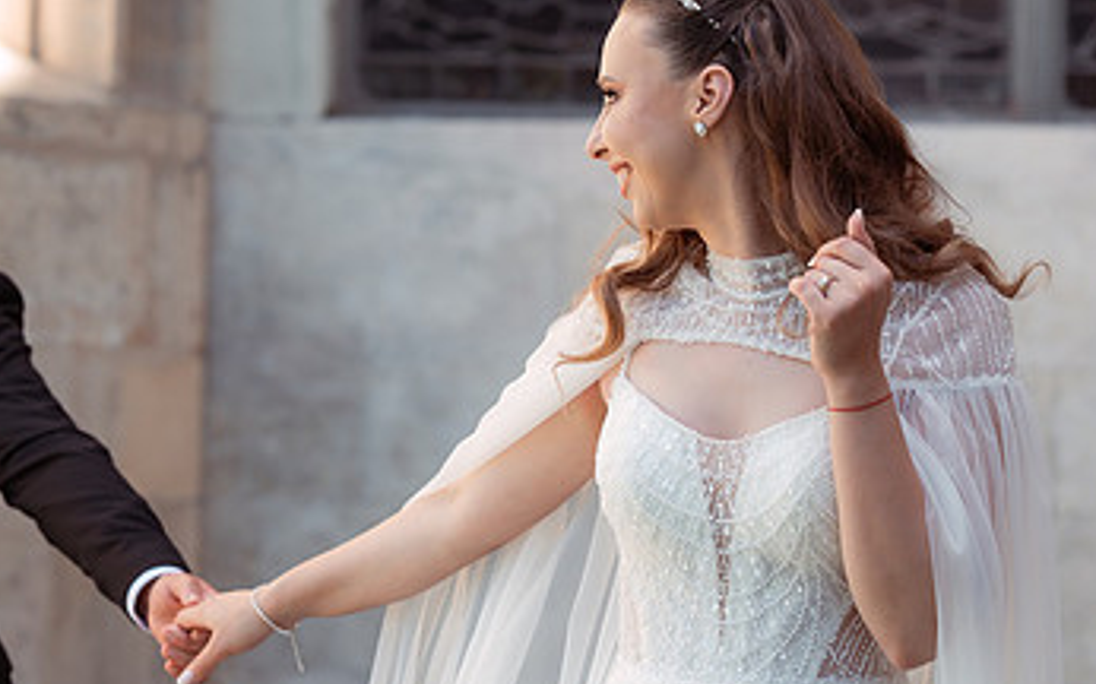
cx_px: 513
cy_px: 405
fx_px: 4330
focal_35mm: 145
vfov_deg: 9.0
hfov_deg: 14.4
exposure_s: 1/320
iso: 200
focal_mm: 85
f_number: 3.5
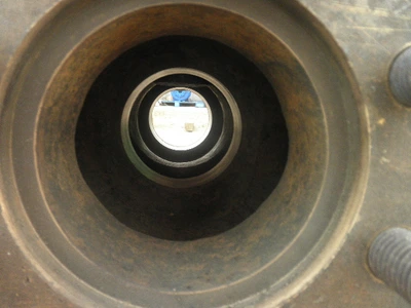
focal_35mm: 28
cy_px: 154
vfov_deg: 49.7
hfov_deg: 63.4
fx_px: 332
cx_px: 206
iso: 125
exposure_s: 1/30
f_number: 3
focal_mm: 5
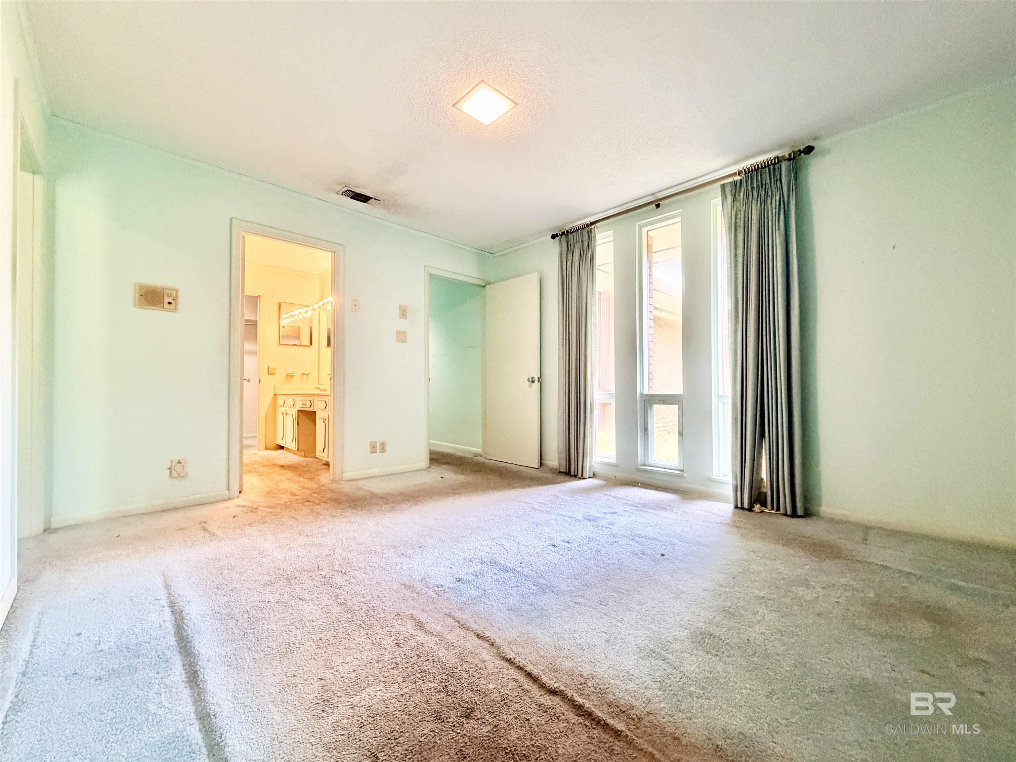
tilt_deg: +1.0
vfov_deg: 85.7
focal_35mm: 14
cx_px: 508
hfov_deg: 102.1
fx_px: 411
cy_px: 381
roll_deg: +0.1
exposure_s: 1/60
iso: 640
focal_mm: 2.22
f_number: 2.2
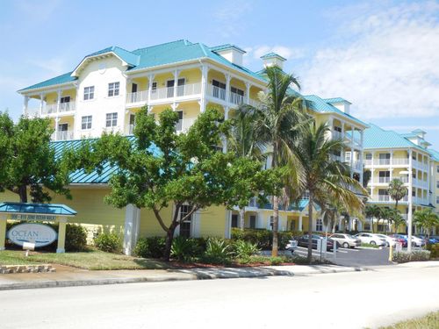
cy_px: 164
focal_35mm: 46
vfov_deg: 31.5
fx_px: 583
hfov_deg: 41.2
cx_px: 220
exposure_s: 1/800
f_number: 3.8
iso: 125
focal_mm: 8.2
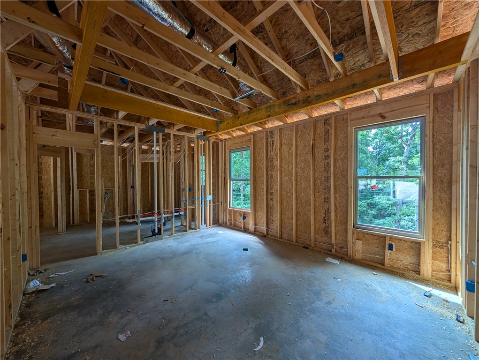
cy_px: 180
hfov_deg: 110.5
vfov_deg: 94.6
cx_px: 240
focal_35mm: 12
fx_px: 166
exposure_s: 1/101
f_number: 1.7
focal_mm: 2.02
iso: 51
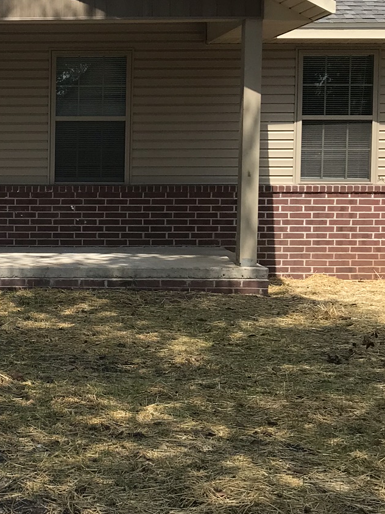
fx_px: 1009
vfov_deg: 28.6
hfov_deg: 20.6
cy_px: 243
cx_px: -38
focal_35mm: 68
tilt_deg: -2.7
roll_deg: +0.2
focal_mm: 3.99
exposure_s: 1/1742
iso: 20
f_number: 1.8
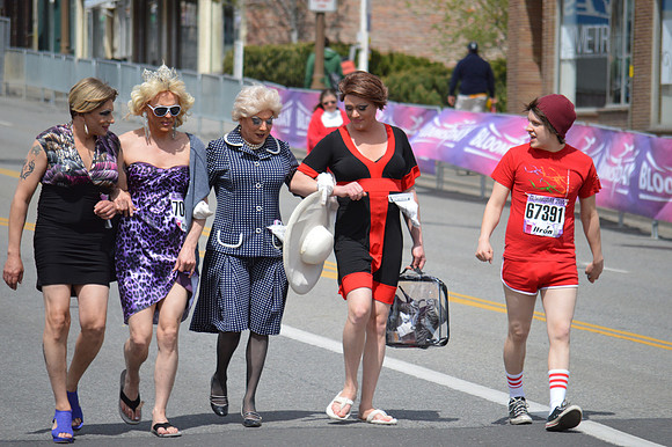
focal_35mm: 262
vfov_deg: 5.2
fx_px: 4897
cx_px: 336
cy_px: 224
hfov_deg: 7.9
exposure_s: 1/1600
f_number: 6.3
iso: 400
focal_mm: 175
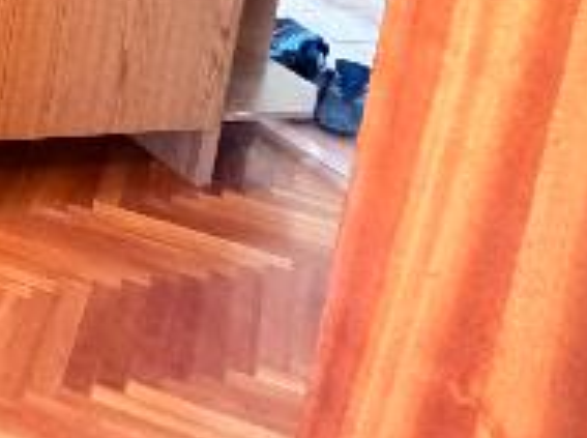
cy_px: -249
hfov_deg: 18.0
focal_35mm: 76
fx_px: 1286
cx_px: -575
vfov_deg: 17.2
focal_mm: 2.22
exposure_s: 1/25
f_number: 2.2
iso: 2000
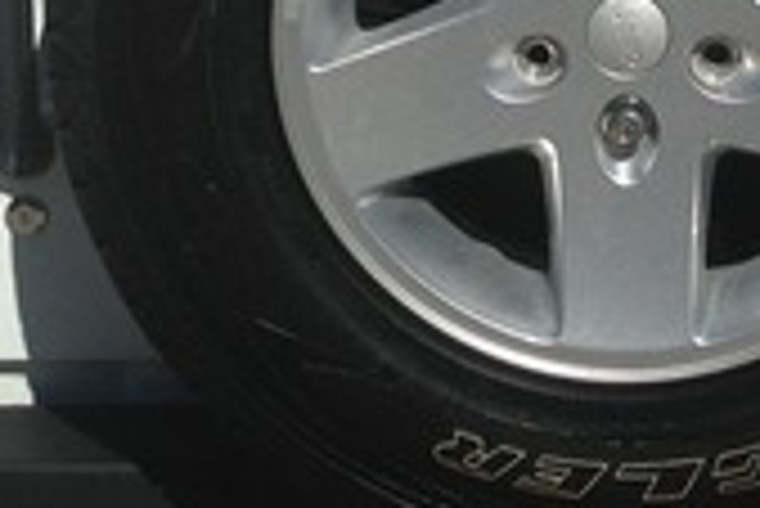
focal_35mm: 162
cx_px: 630
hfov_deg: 12.6
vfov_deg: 8.5
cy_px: 36
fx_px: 3423
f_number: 2.4
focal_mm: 4.12
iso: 50
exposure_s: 1/3390
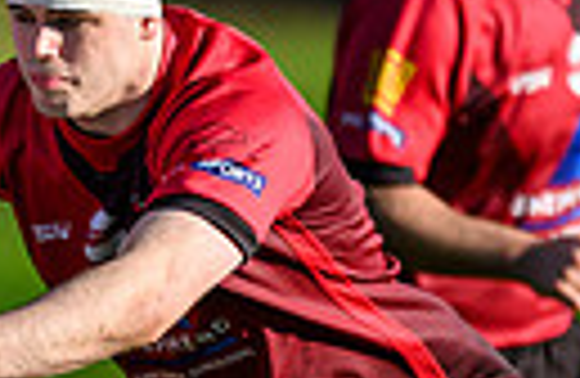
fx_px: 43796
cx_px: -436
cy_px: 476
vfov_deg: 0.5
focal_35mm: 2738
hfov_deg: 0.8
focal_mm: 560
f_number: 4
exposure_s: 1/4000
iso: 500
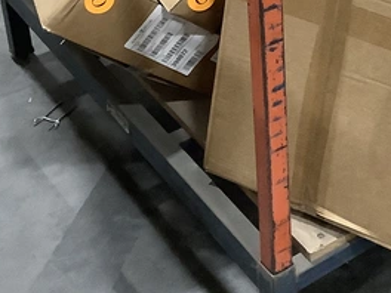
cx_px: 379
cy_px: -94
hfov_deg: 21.6
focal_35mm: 88
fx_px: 994
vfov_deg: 15.9
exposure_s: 1/40
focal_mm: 3.3
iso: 400
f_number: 2.4
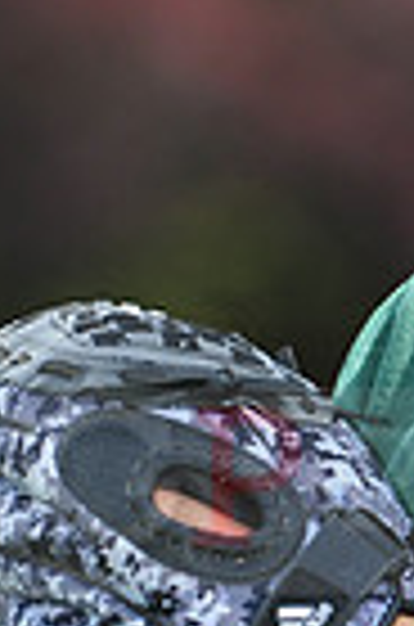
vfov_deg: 2.7
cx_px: 670
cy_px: 450
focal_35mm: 773
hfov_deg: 1.8
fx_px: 13400
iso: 400
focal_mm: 185
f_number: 5
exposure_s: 1/1250
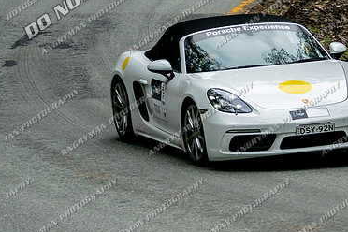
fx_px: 3789
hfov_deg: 5.3
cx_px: 262
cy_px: 73
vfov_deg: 3.5
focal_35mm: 392
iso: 125
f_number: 5
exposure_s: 1/640
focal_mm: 150
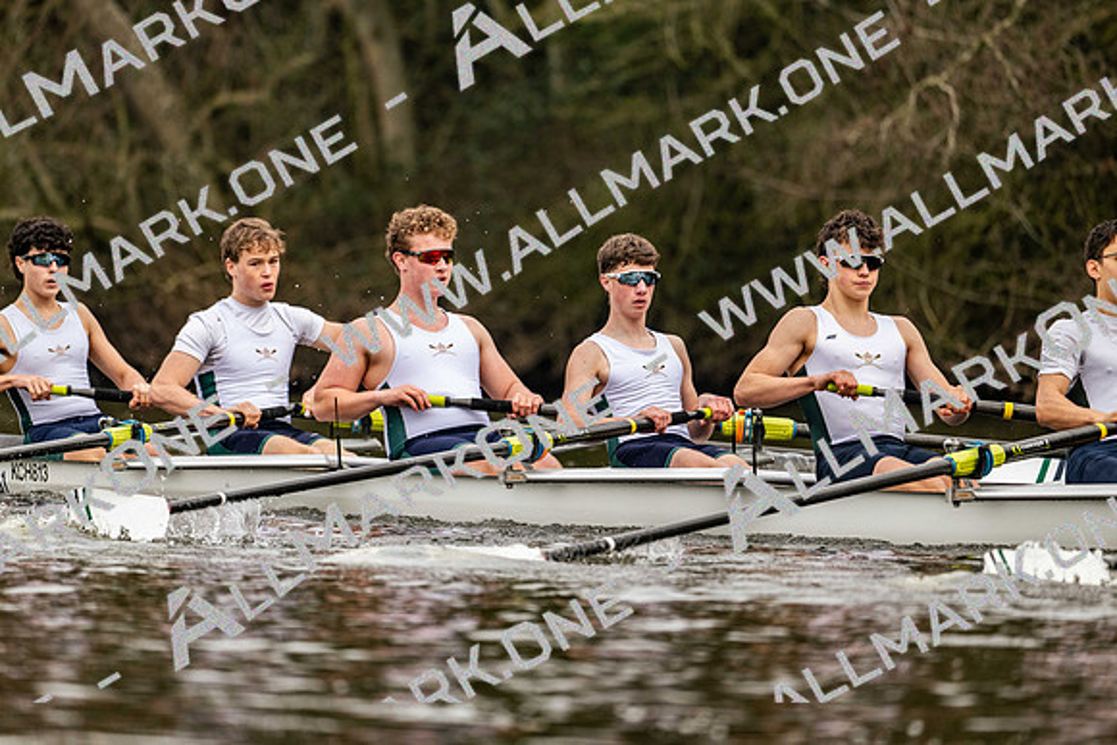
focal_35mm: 400
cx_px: 558
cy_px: 372
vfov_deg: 3.4
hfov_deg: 5.2
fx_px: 12413
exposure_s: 1/2500
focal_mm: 400
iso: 1000
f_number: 4.5
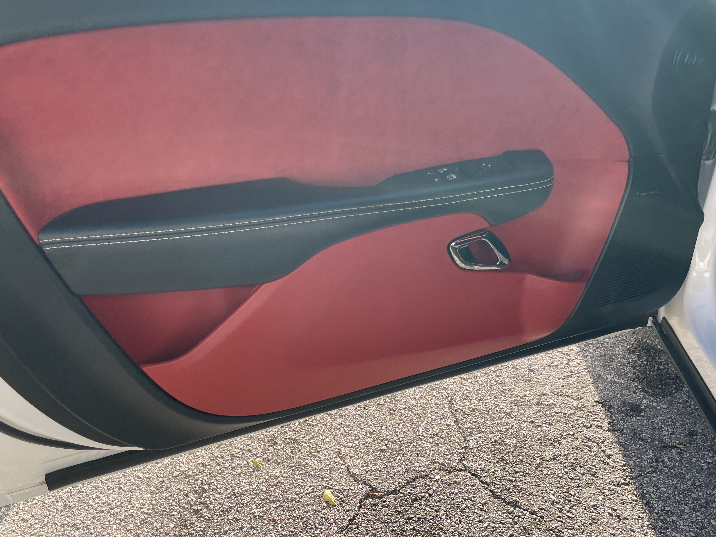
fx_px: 683
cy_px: 251
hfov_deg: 55.3
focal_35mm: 33
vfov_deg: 42.9
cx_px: 347
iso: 32
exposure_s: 1/373
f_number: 1.6
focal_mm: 4.2
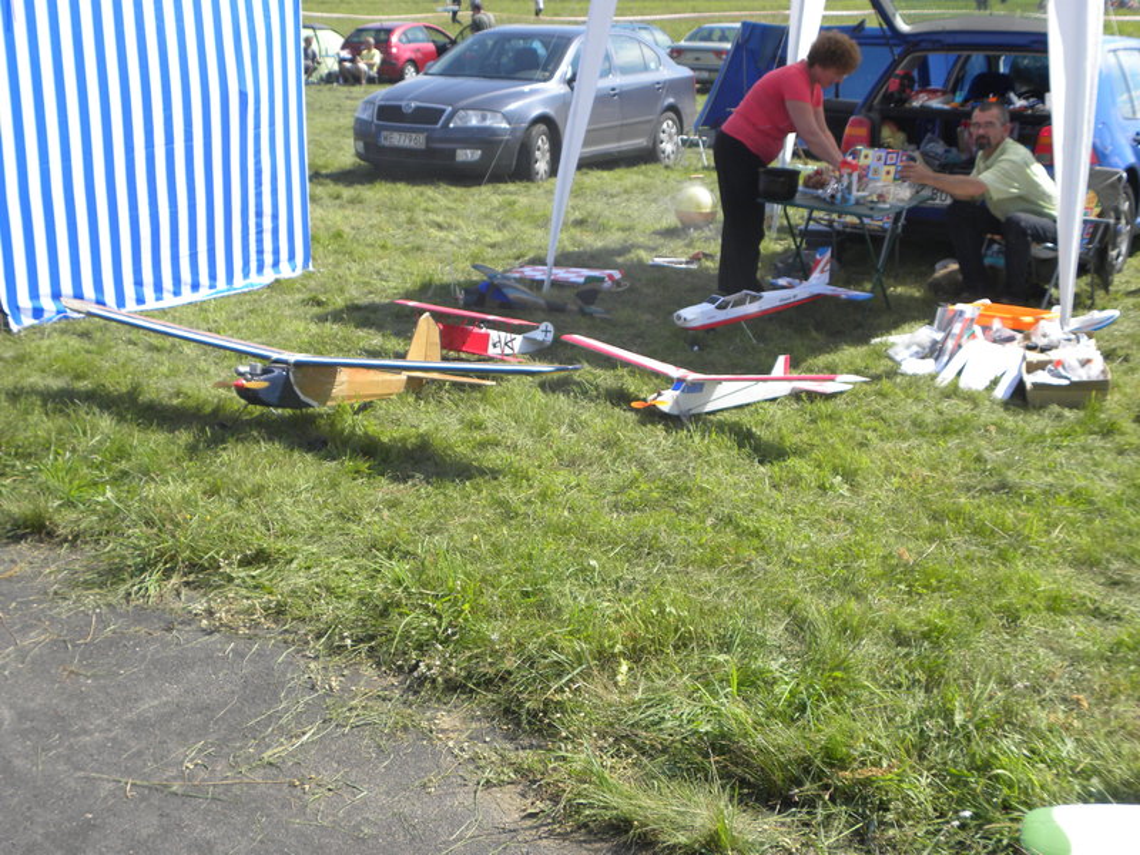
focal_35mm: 41
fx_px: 1350
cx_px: 570
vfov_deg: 35.1
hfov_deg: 45.8
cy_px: 428
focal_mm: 7.3
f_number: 3.5
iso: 64
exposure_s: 1/426
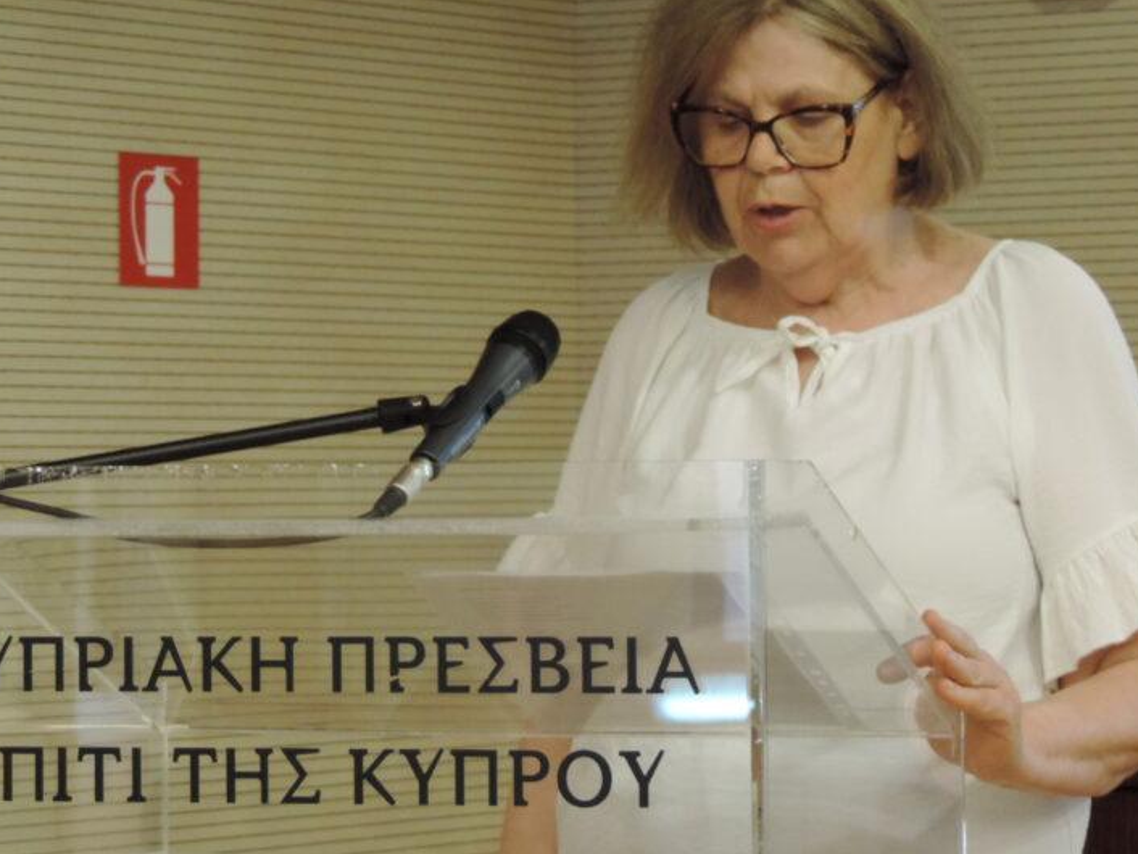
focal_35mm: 174
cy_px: 342
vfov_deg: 8.5
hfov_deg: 11.4
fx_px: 5722
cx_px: 490
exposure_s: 1/25
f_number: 4.2
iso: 640
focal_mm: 21.4
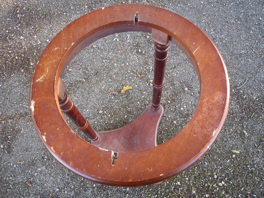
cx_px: 132
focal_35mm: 30
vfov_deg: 46.8
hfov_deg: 60.0
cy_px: 99
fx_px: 229
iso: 200
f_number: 3.3
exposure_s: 1/30
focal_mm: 5.2
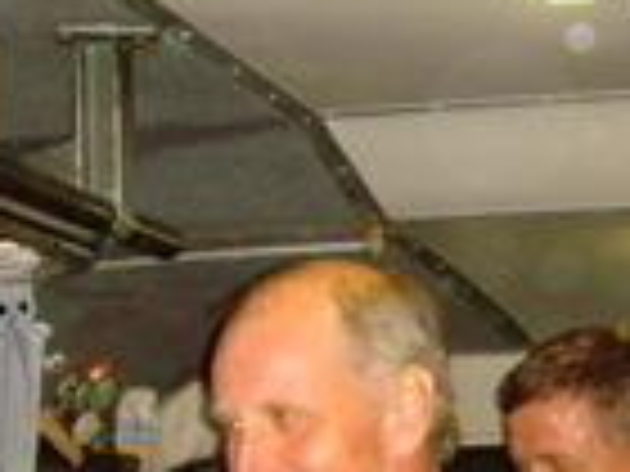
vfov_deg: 10.5
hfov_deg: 14.0
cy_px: 542
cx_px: 639
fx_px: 2530
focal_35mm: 139
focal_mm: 6.6
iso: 400
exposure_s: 1/45
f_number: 3.5
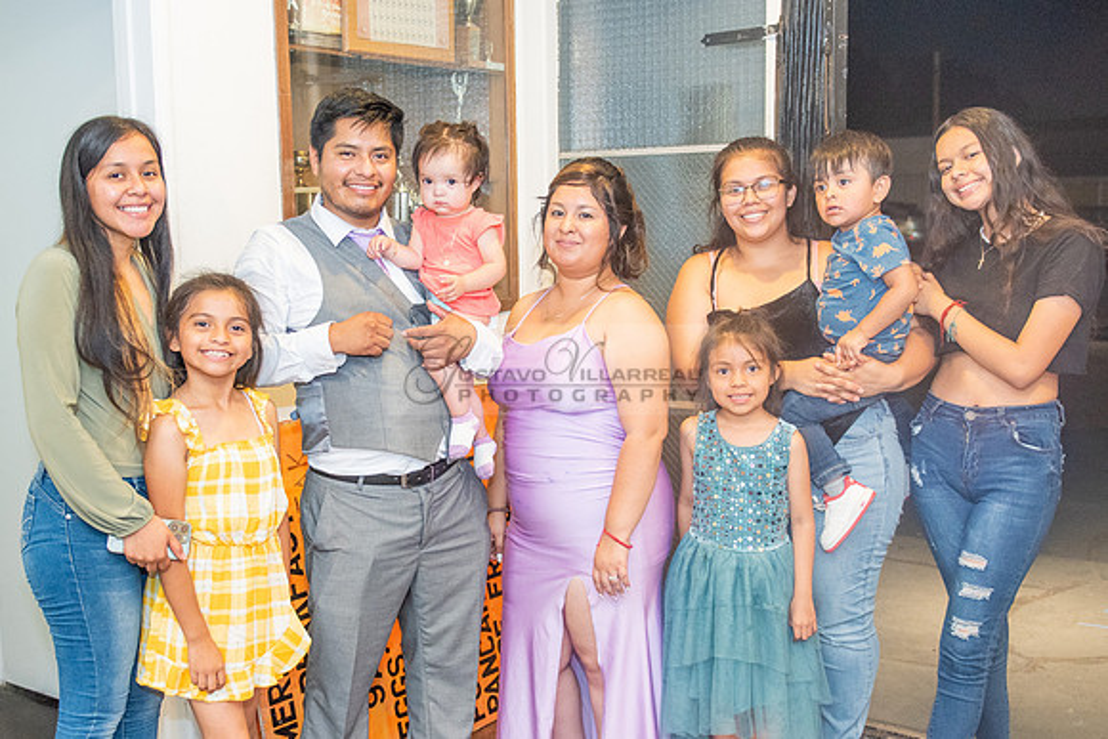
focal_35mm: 47
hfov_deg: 42.2
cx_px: 488
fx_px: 1433
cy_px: 422
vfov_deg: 28.9
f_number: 2.8
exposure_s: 1/125
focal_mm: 29
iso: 1000
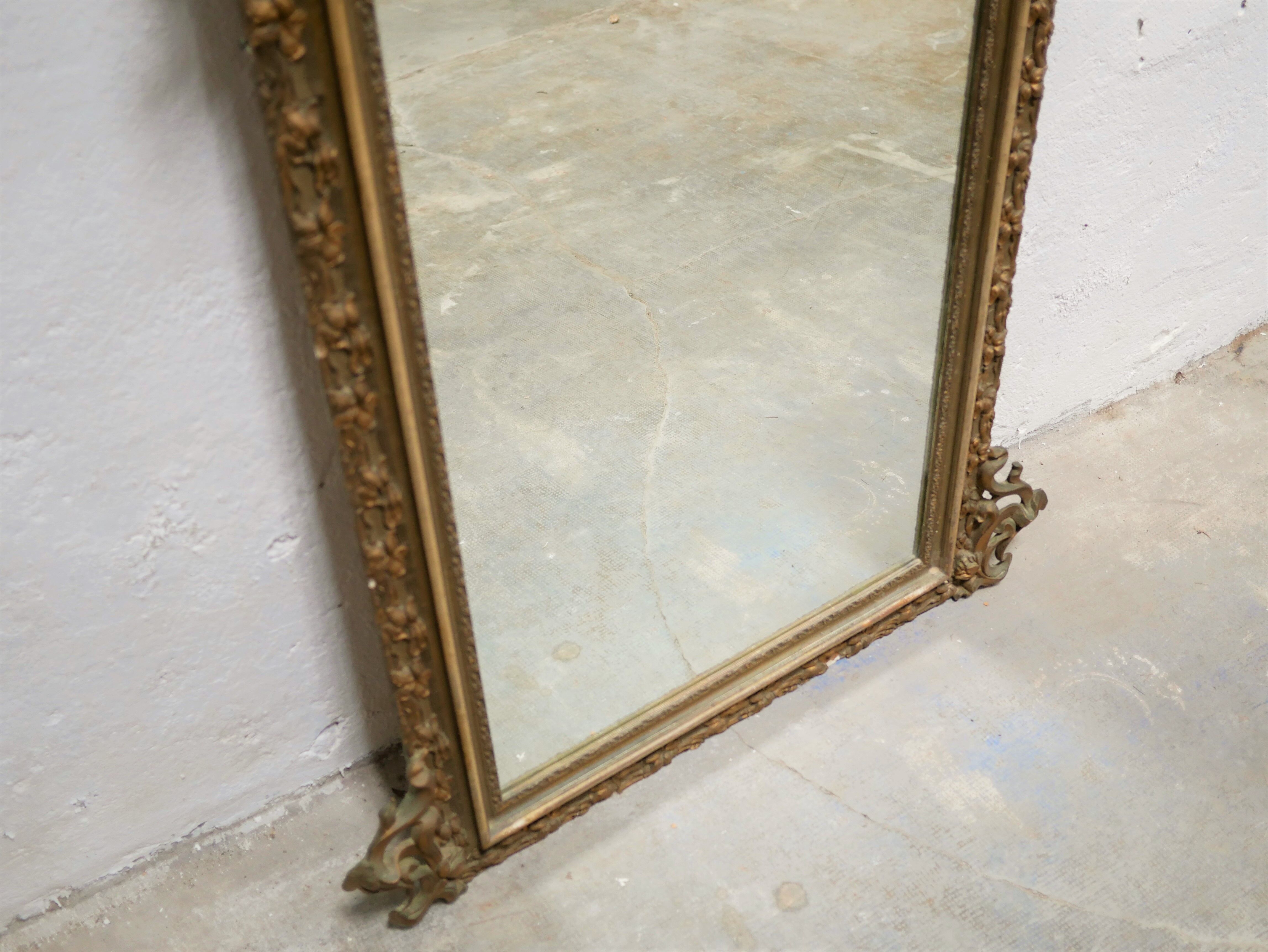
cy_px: 476
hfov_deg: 46.8
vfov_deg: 36.0
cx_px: 634
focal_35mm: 40
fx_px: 1466
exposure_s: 1/60
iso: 400
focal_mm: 20
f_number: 1.7
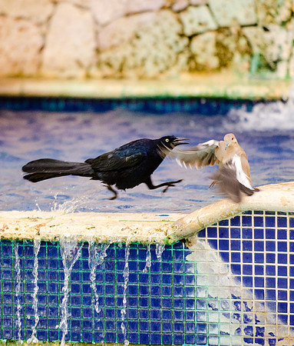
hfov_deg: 3.7
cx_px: 105
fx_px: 4505
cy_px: 168
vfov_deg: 4.4
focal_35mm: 430
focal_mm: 200
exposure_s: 1/500
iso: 800
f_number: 2.8
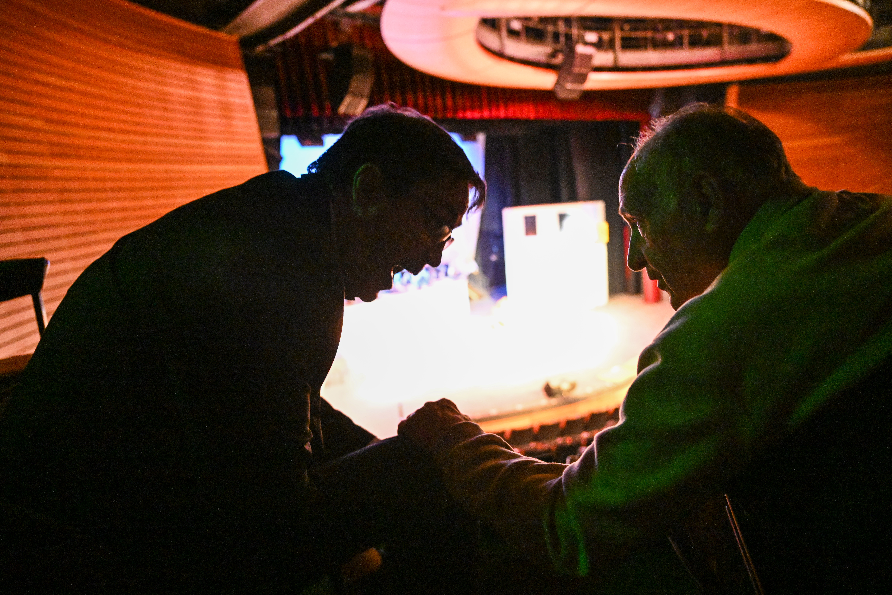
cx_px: 446
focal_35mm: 26
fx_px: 632
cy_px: 298
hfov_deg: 70.4
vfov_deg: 50.4
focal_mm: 25.5
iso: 12800
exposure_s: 1/30
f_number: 2.8
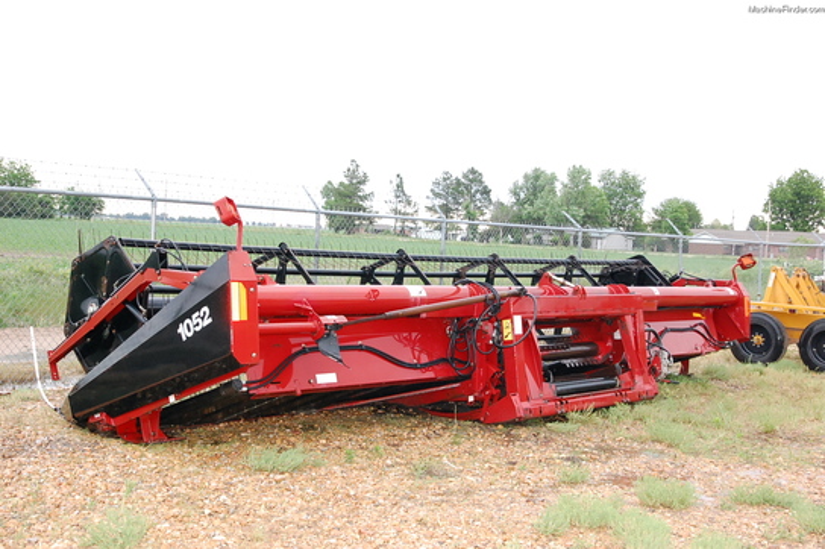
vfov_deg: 29.8
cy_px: 274
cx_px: 412
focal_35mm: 45
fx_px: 1031
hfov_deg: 43.6
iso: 1400
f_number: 5.6
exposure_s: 1/125
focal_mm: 30
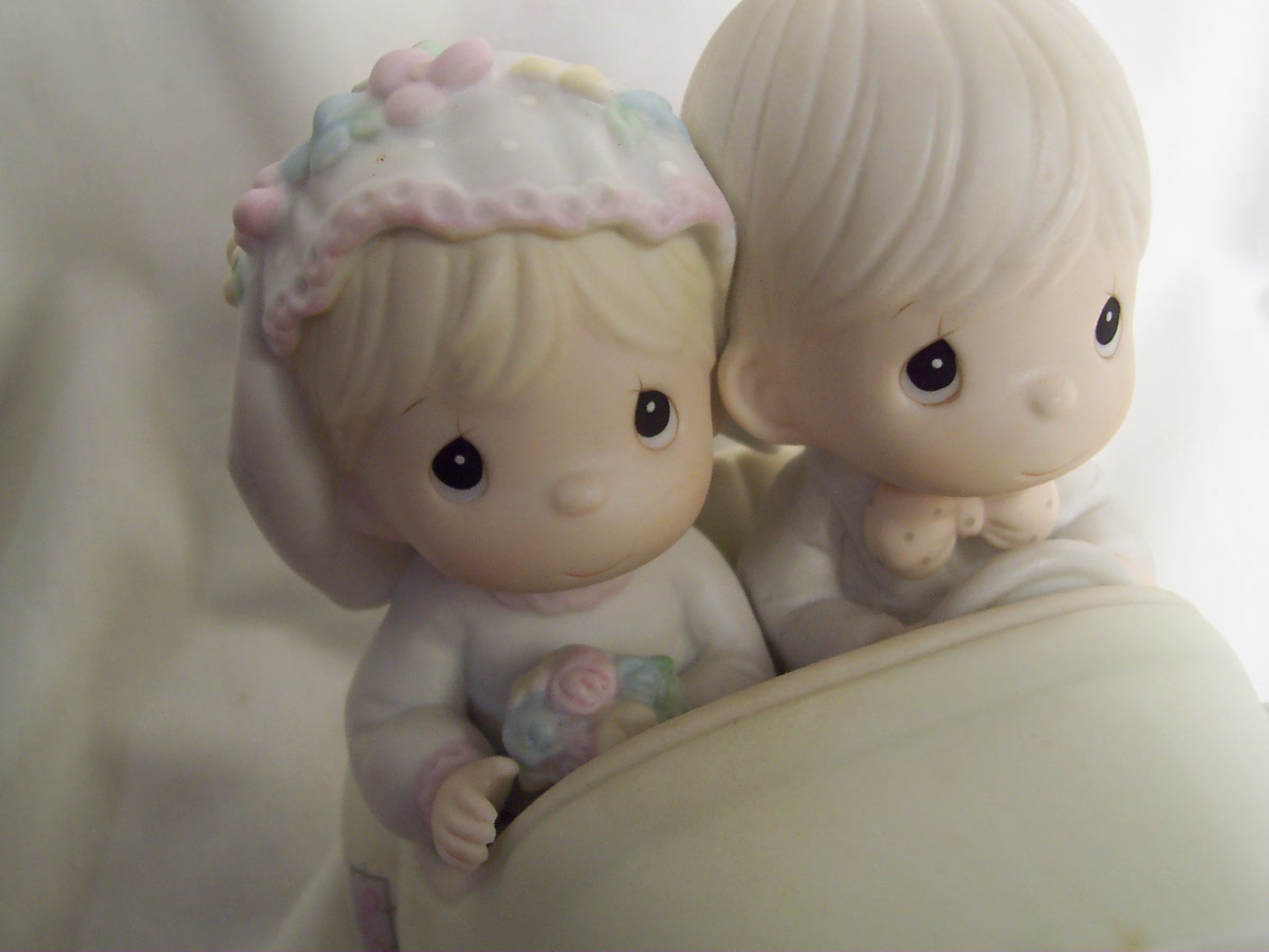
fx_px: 1356
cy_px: 476
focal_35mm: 37
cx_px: 634
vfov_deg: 38.7
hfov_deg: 50.1
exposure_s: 1/45
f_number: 2.8
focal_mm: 5.6
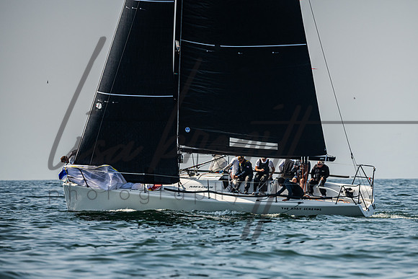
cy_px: 173
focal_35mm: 504
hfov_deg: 4.1
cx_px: 260
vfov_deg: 2.7
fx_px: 5852
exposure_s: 1/3200
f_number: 5.6
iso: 560
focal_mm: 400
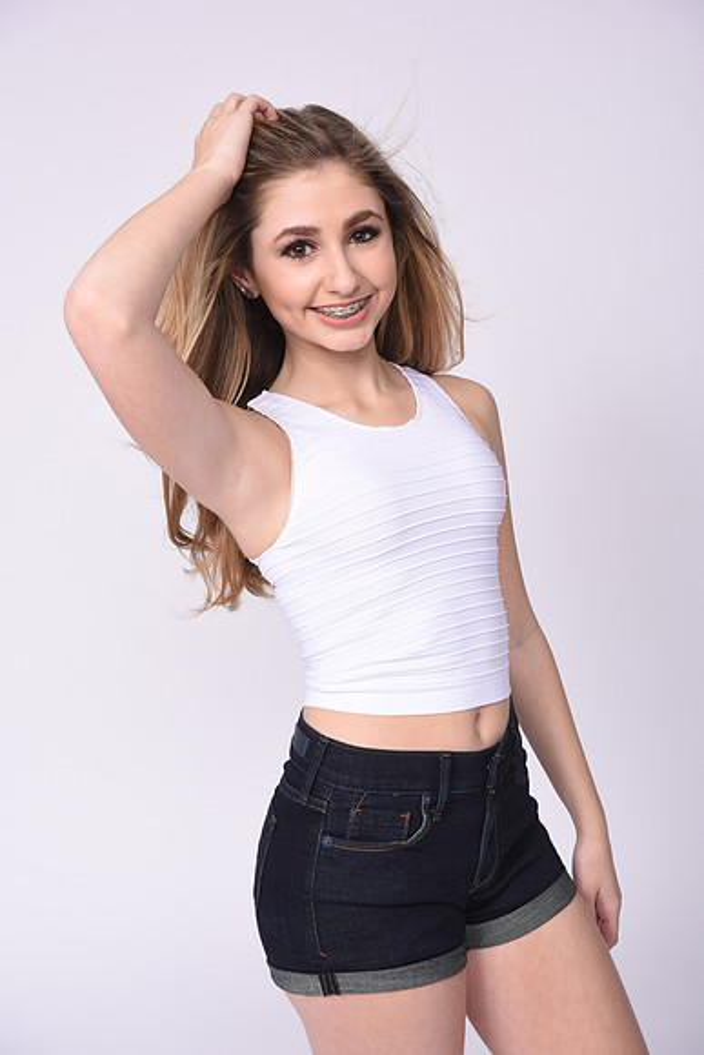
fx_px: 1407
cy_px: 528
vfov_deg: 41.1
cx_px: 352
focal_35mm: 48
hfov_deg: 28.1
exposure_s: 1/160
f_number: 11
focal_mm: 48
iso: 250
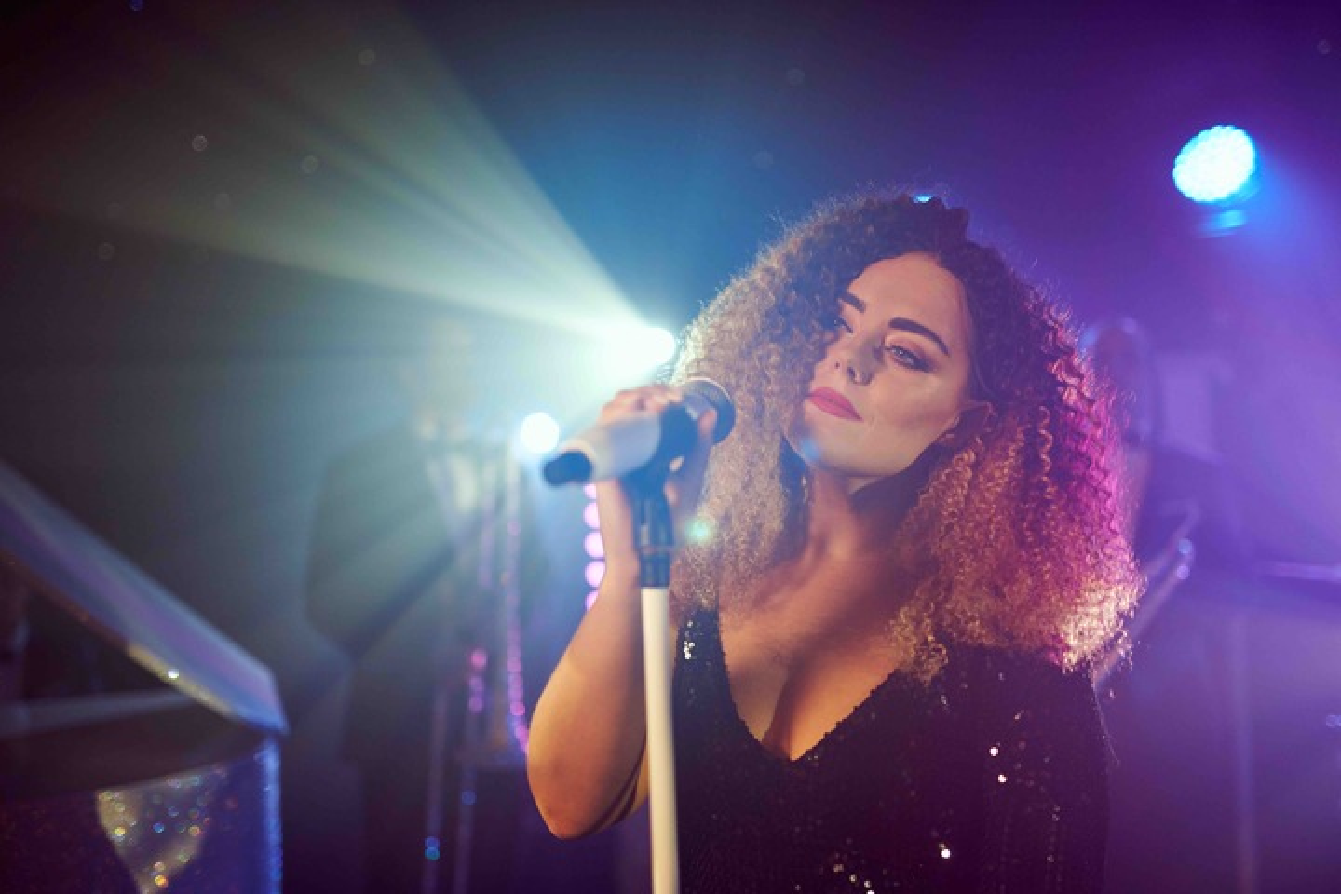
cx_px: 670
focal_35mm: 35
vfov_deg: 37.9
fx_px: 1304
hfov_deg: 54.4
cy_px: 447
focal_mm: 35
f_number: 1.4
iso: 1000
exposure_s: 1/250
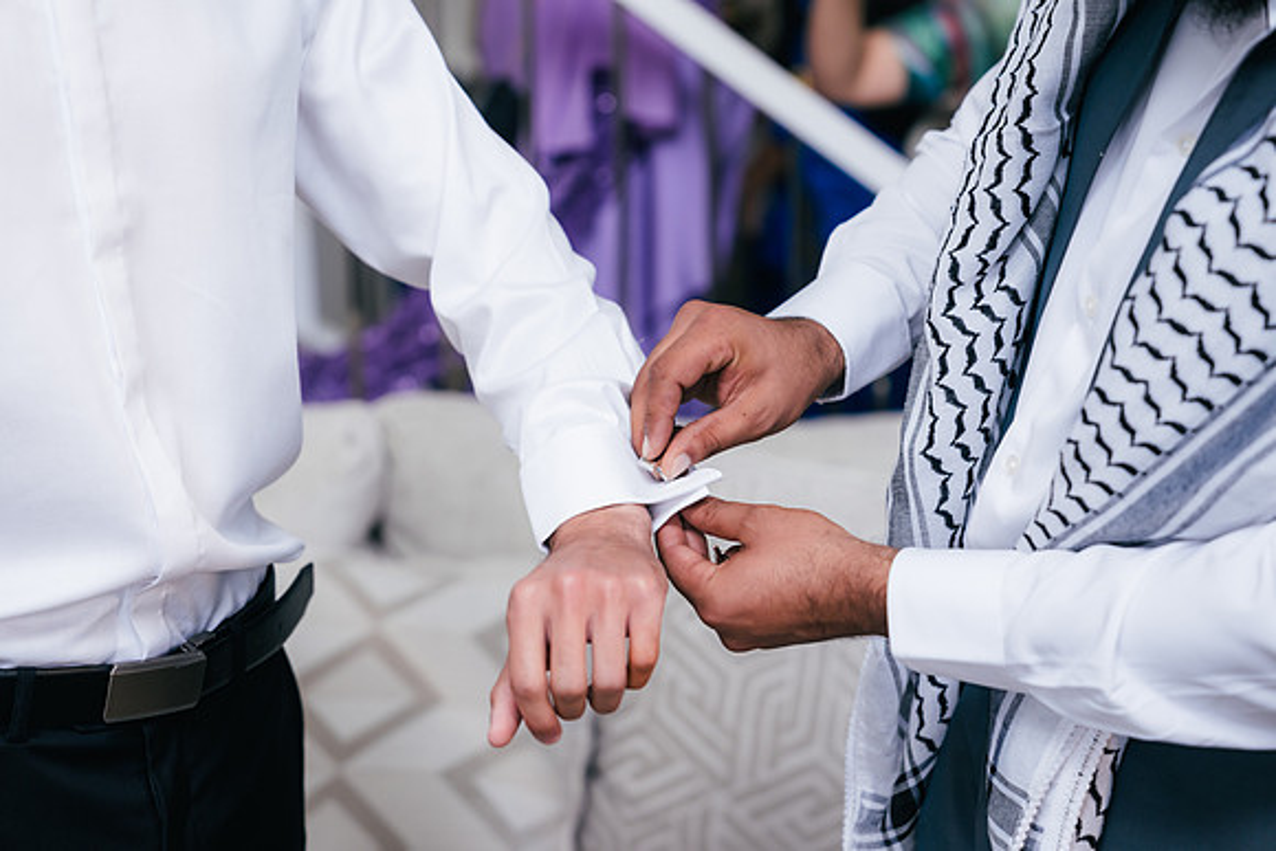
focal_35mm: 70
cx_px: 638
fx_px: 2482
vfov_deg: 19.5
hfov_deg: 28.8
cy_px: 426
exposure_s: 1/160
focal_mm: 70
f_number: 2.8
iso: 320
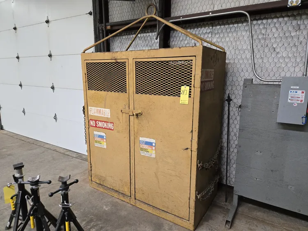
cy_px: 116
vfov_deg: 58.9
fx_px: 205
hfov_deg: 73.9
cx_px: 154
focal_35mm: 23
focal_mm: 5.4
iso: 500
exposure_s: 1/120
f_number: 1.8
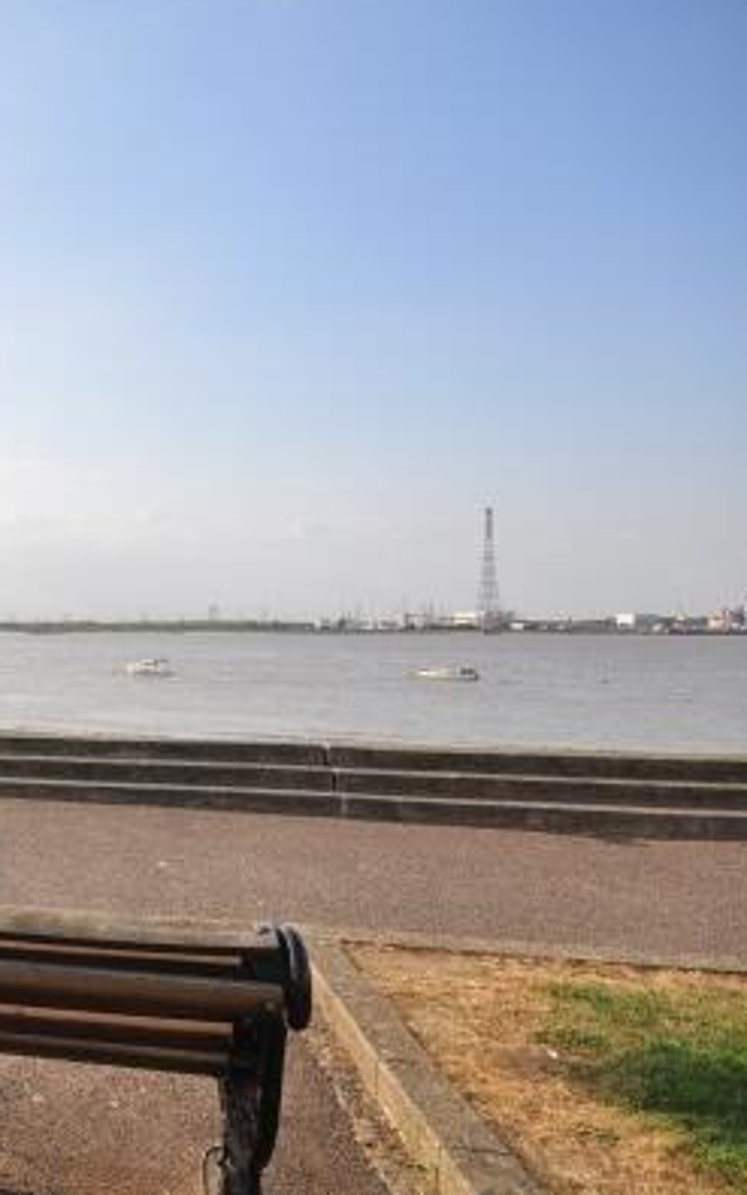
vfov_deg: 74.8
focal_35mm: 24
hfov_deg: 39.6
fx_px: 781
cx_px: -112
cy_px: 605
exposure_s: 1/200
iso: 200
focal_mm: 10
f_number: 9
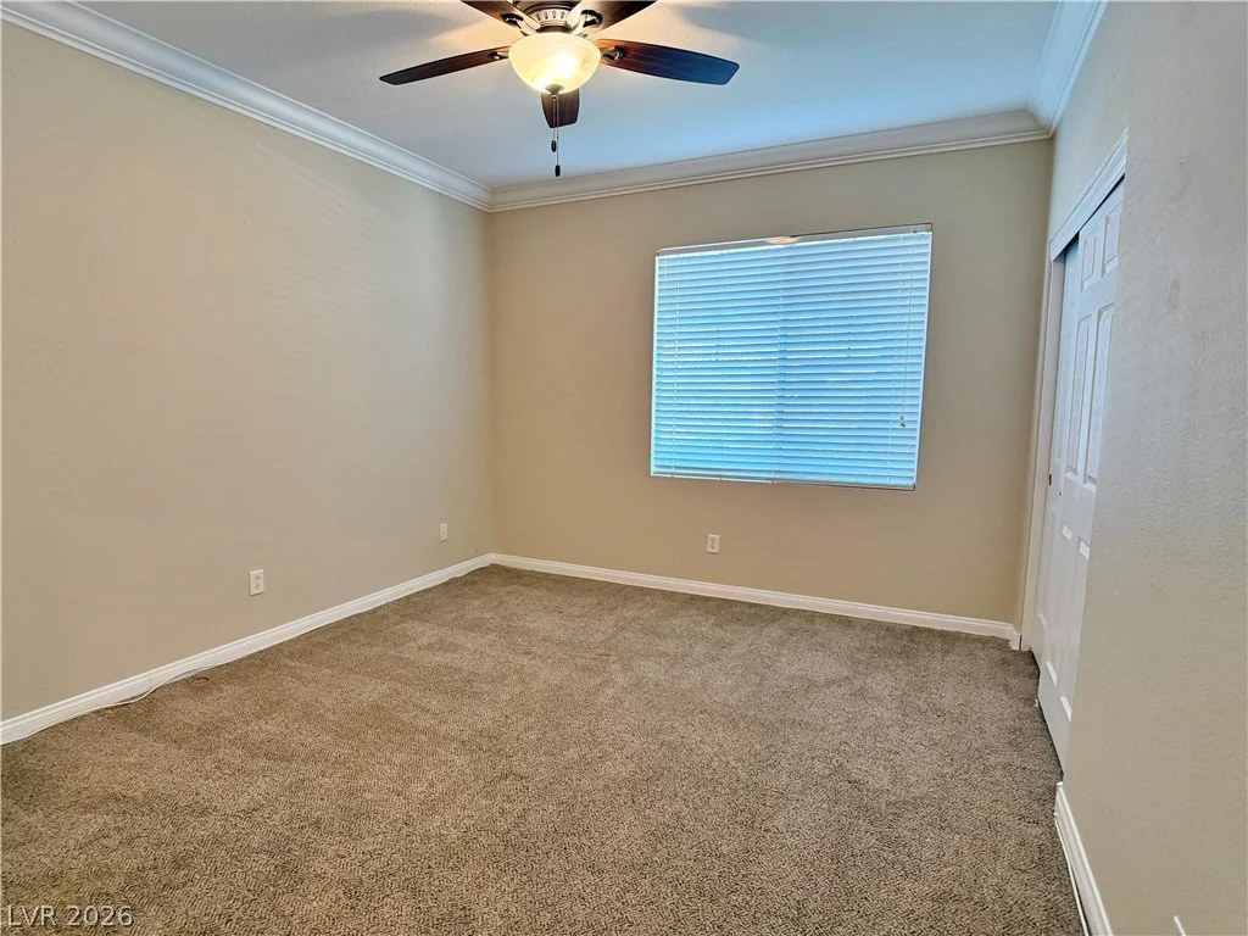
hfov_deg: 71.6
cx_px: 624
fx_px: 865
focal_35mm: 24
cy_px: 468
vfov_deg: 56.8
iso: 320
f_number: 1.78
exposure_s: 1/60
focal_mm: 6.76
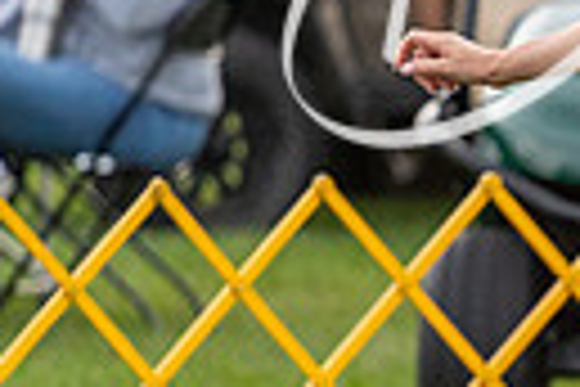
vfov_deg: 1.5
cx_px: 935
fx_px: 14499
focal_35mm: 900
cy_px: 227
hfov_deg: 2.3
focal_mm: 200
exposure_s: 1/1000
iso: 1000
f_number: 3.2
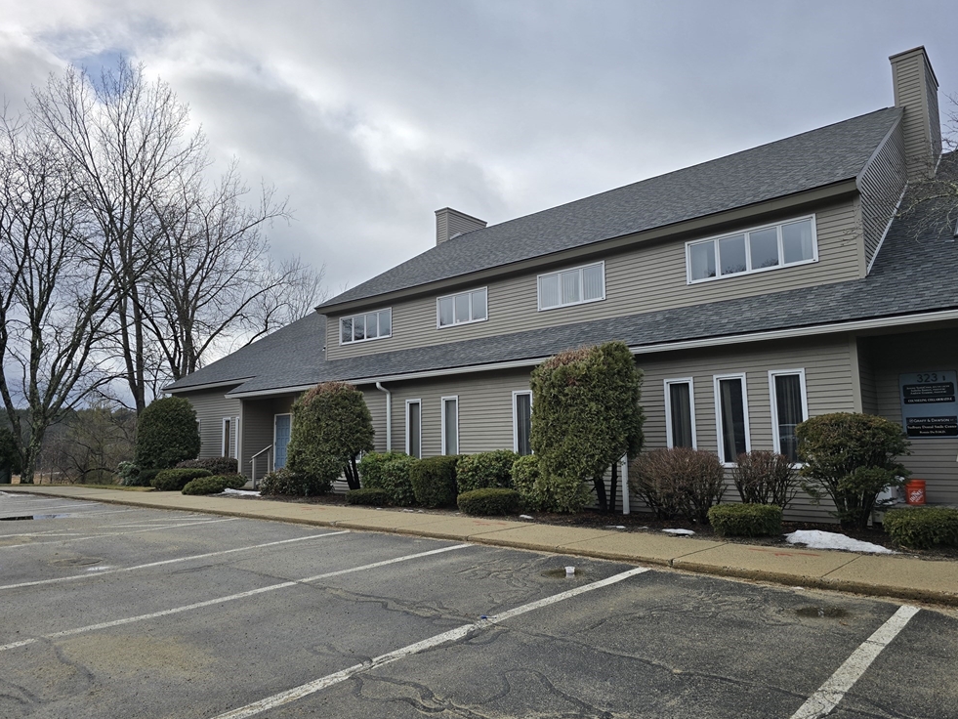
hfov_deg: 71.6
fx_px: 664
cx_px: 475
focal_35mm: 24
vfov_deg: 56.8
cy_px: 366
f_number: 1.7
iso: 12
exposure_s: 1/836
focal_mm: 6.3
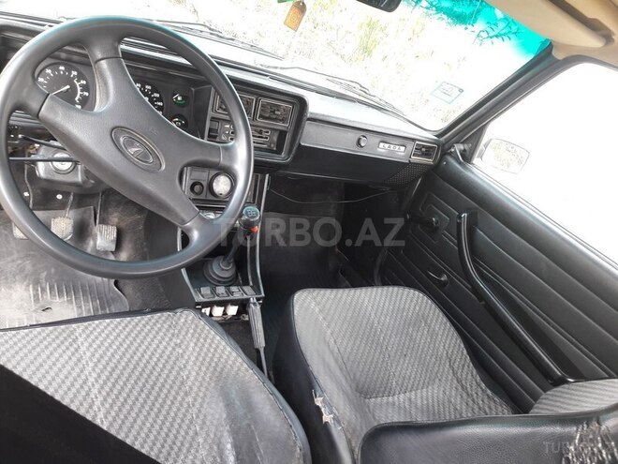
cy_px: 232
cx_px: 309
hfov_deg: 63.4
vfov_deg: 49.7
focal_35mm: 28
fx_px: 500
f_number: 1.9
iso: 50
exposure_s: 1/33
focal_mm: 3.7
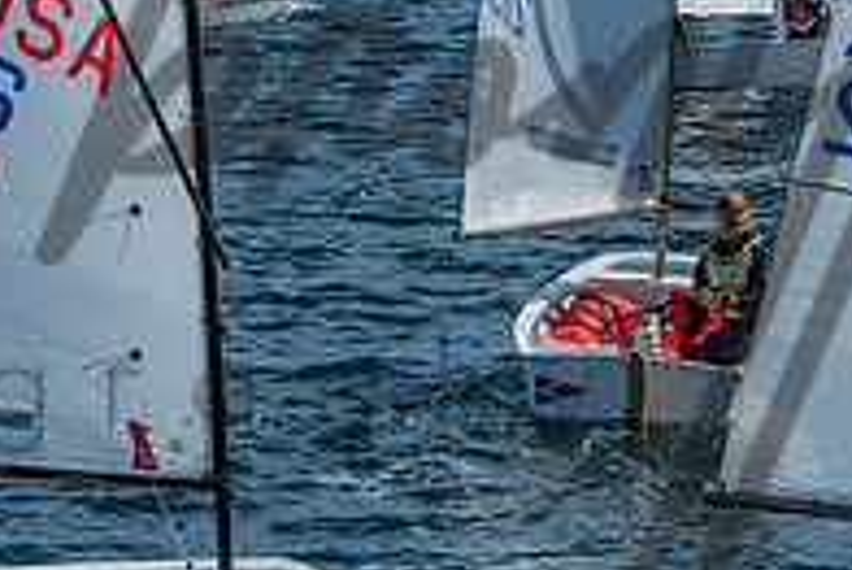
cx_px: 404
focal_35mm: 237
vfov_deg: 5.8
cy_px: 63
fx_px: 5613
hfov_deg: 8.7
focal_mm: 80
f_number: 8
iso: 100
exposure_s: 1/640
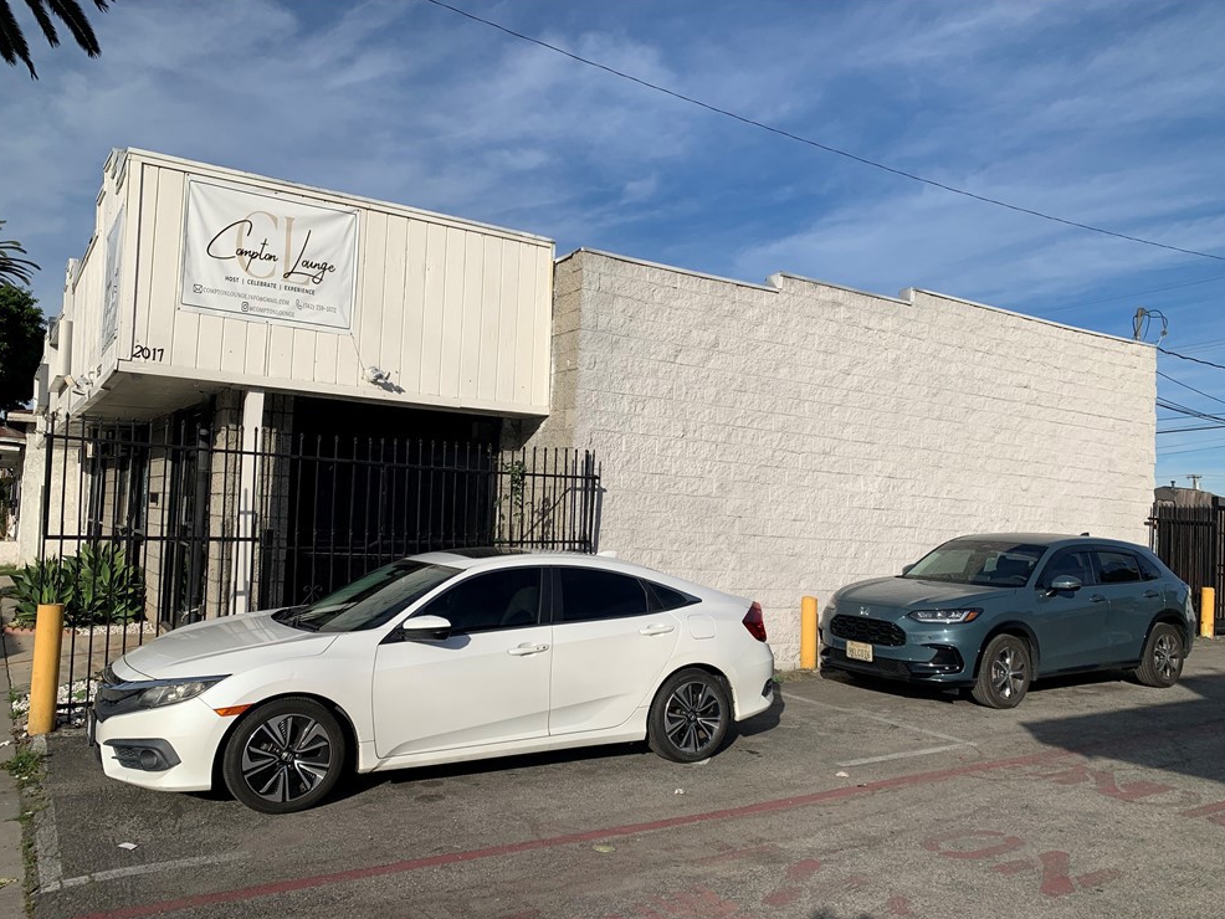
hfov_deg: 65.3
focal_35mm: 27
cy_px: 473
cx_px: 601
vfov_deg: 51.4
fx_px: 956
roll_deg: -2.6
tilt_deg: +0.3
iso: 25
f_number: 1.8
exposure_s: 1/4464
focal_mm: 4.25
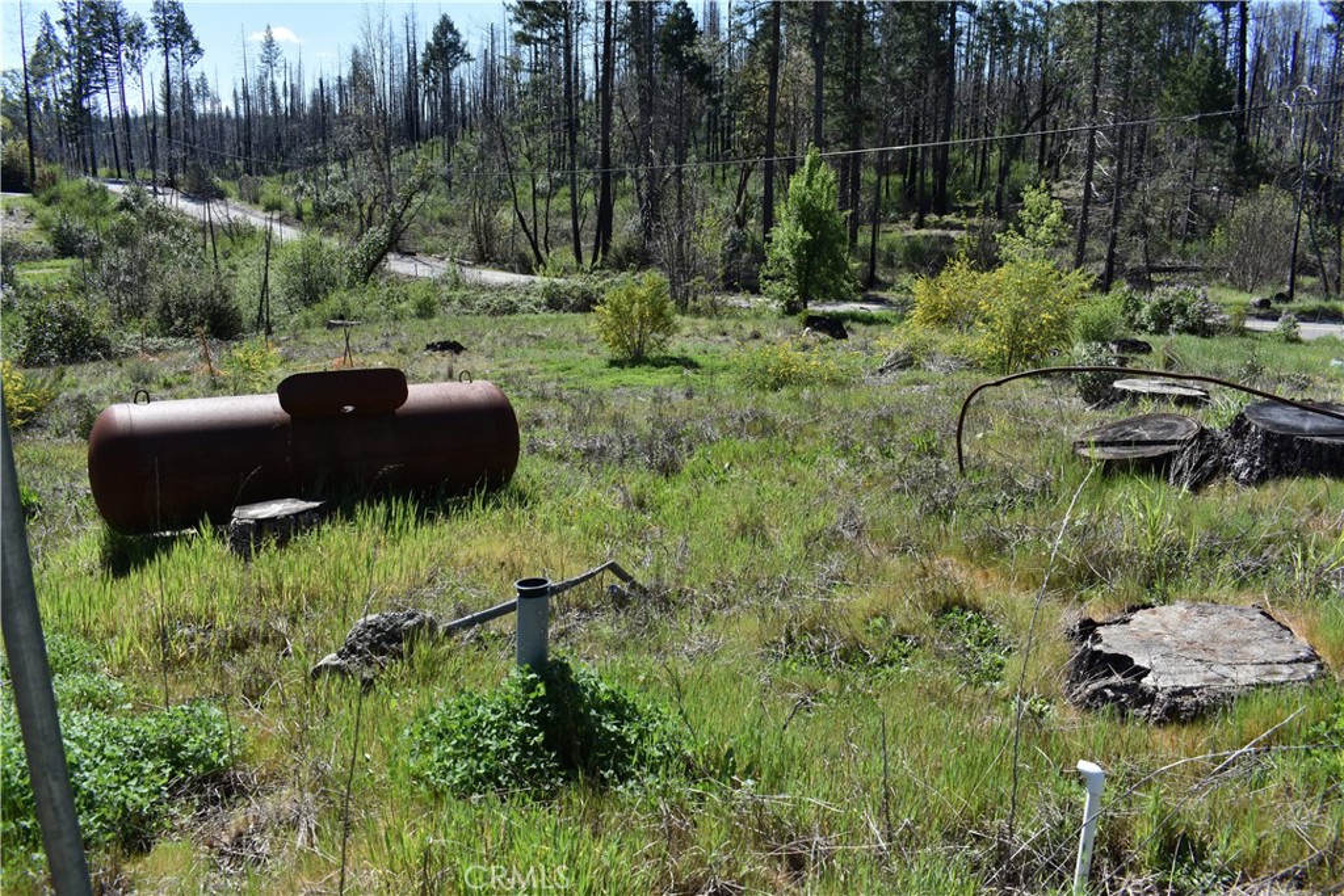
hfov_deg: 67.4
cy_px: 448
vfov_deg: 47.9
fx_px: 1008
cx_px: 672
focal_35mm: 27
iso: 250
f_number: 8
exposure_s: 1/500
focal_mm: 18
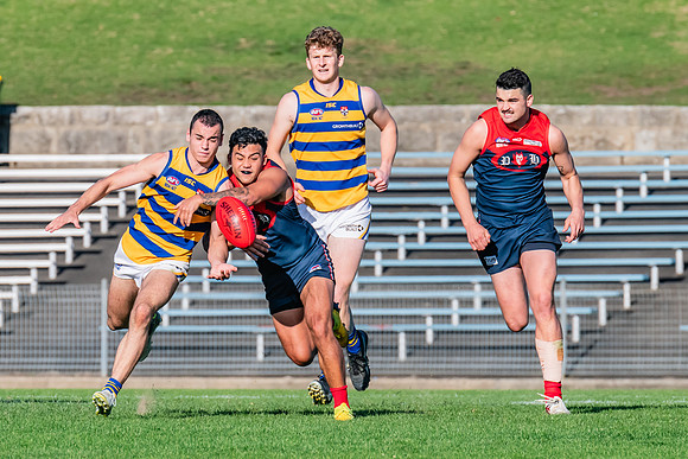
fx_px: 14930
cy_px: 277
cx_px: 170
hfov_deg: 2.6
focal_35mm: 781
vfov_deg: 1.8
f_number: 10
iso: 800
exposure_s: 1/1600
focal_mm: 420
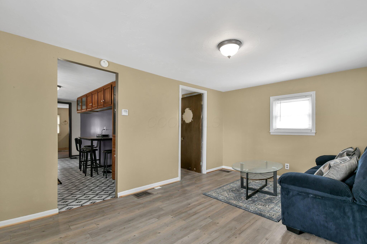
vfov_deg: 77.3
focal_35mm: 15
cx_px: 184
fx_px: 153
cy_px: 122
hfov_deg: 100.4
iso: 800
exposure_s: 1/20
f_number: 7.1
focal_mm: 10
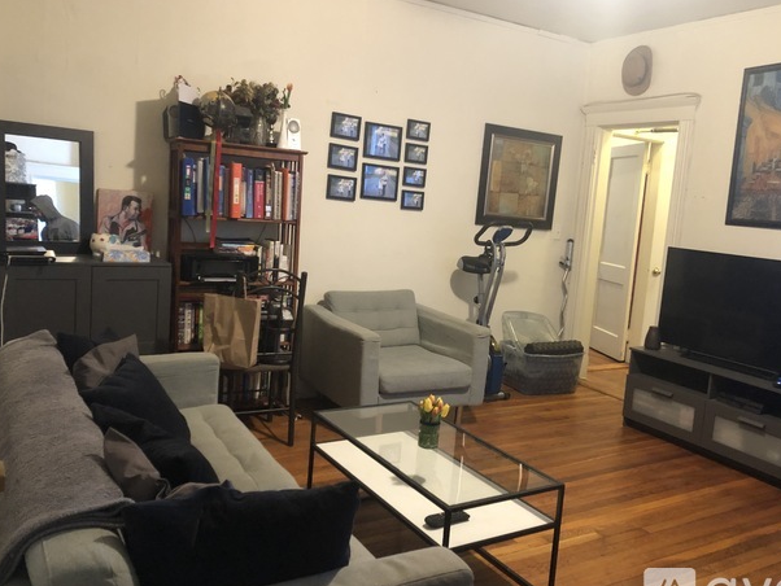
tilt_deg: -7.0
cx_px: 421
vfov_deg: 45.5
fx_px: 700
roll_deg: -4.8
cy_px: 296
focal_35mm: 31
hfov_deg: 58.3
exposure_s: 1/5
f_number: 1.8
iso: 100
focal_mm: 3.99
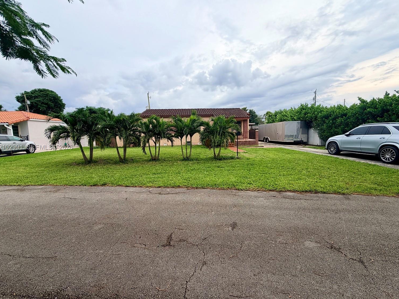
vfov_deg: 81.8
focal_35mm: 15
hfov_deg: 98.2
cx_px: 203
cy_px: 148
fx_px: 173
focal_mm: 2.22
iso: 50
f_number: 2.2
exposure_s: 1/502
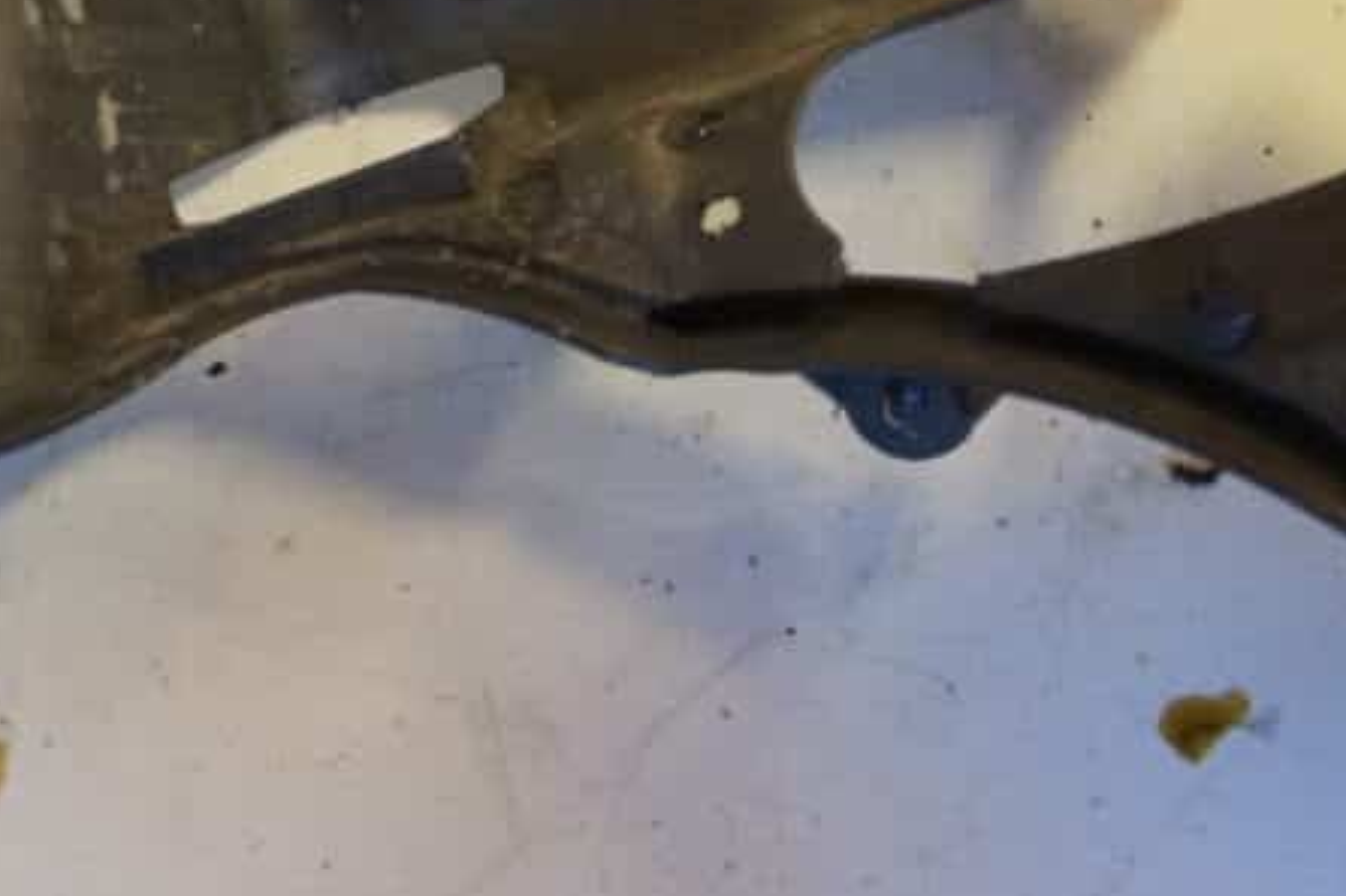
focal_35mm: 62
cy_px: -128
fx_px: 2317
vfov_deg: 20.7
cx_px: 266
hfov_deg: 31.5
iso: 1000
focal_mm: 18
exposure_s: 1/60
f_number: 3.5
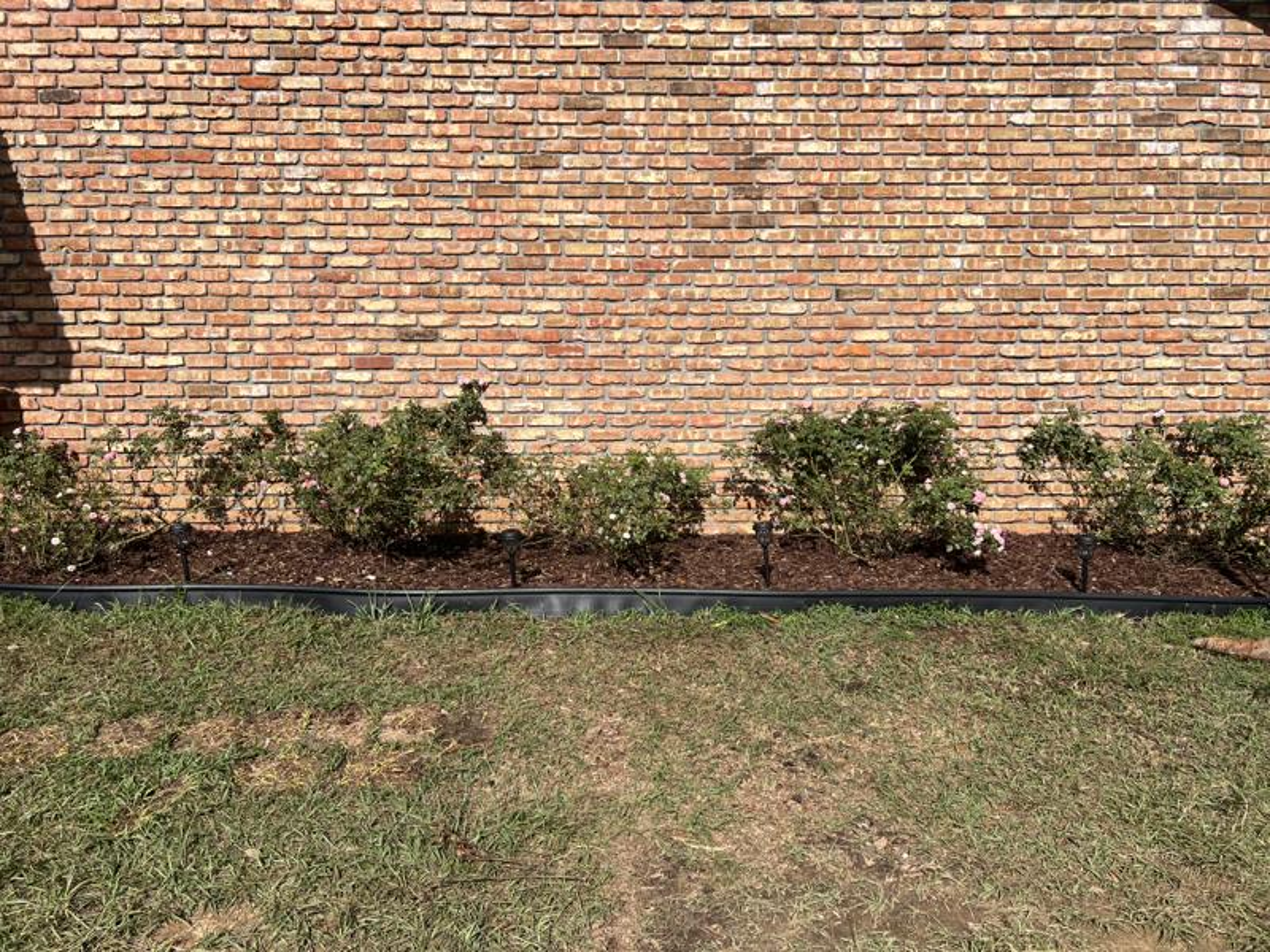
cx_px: 635
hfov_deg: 67.3
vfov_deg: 53.1
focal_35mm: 26
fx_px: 954
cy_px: 476
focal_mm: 5.7
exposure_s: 1/6211
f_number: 1.5
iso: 50
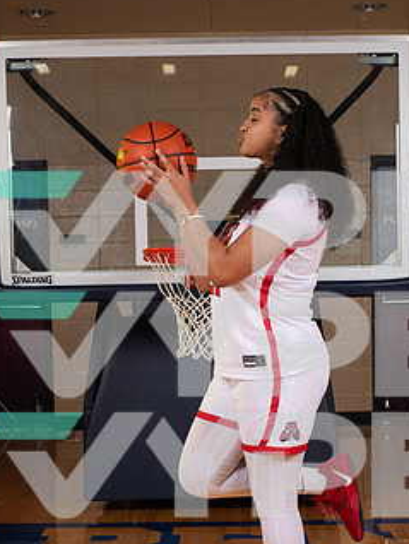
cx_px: 236
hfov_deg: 21.6
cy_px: 346
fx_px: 1070
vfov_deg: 28.4
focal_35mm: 68
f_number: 7.1
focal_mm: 50
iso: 320
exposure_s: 1/320
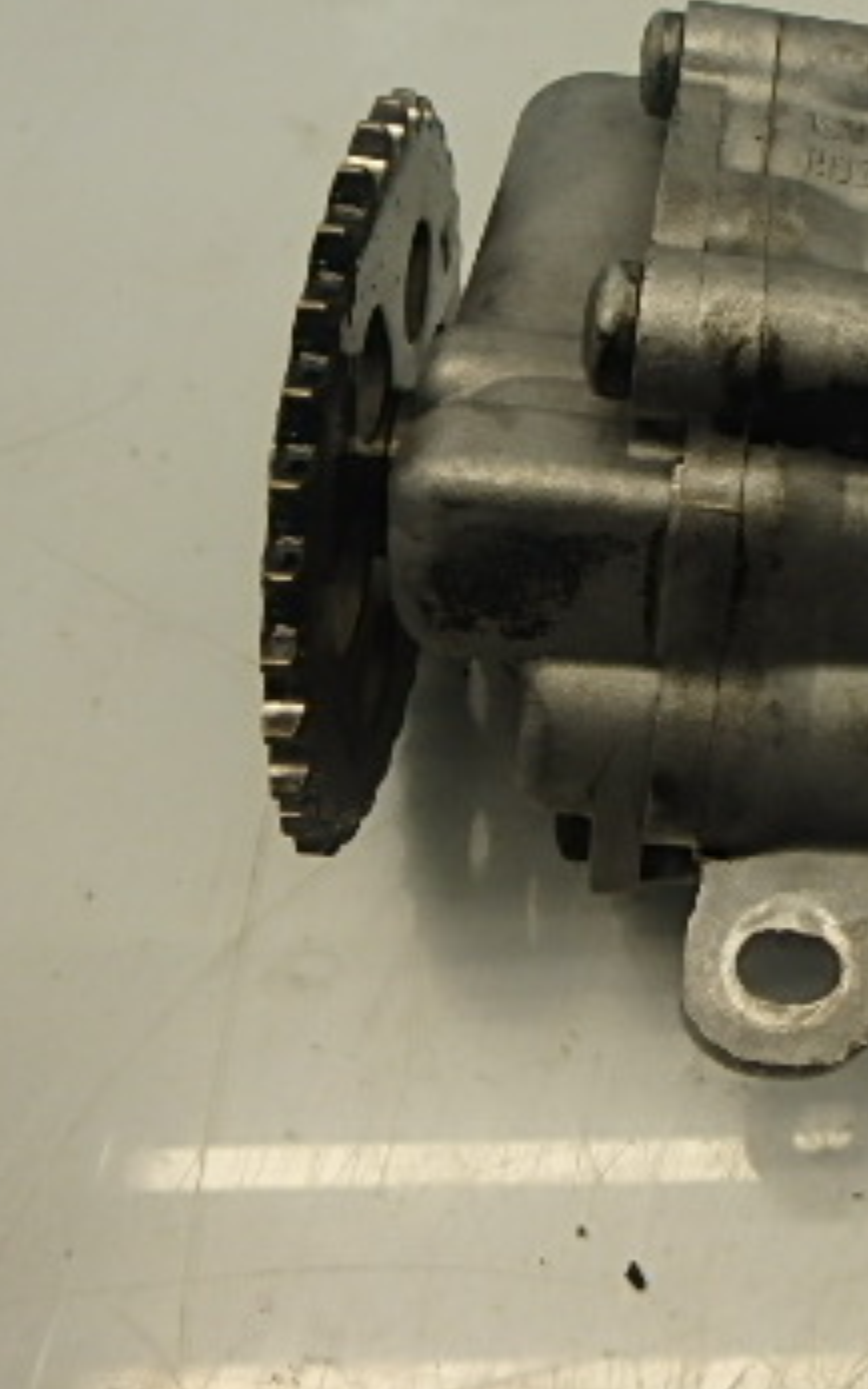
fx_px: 1551
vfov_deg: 47.5
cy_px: 472
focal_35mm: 41
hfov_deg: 28.8
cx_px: 912
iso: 160
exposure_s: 1/60
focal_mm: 3.7
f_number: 3.5
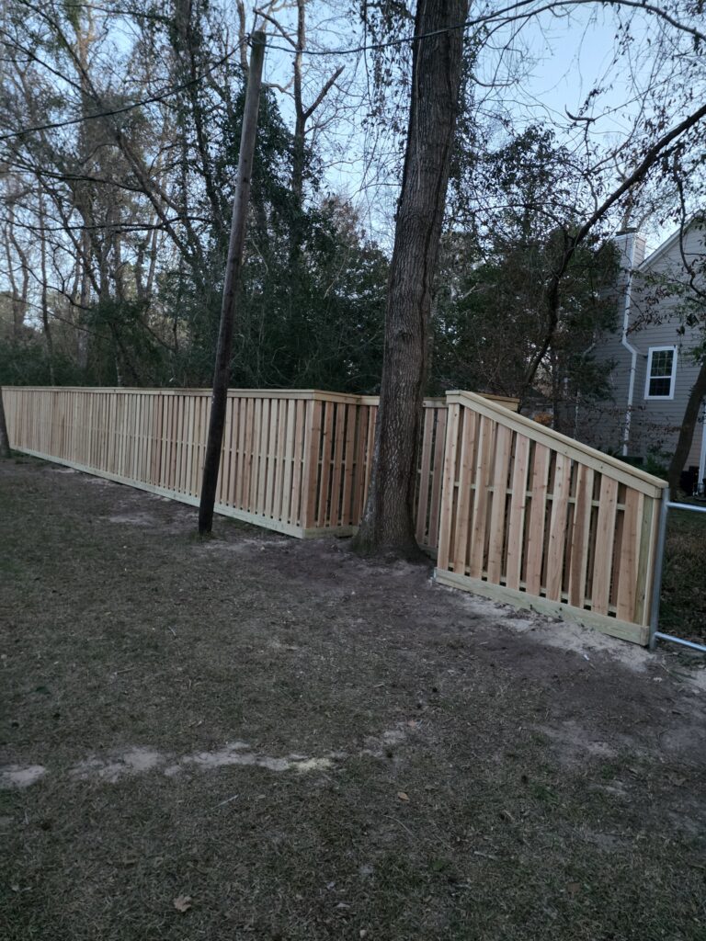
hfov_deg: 58.9
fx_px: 625
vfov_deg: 73.9
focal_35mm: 23
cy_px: 470
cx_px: 353
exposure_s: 1/120
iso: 2000
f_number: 1.7
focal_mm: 6.25
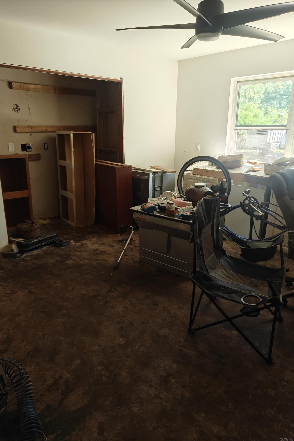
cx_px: 133
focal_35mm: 25
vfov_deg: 71.5
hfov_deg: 51.2
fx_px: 306
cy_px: 221
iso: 125
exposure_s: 1/60
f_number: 1.8
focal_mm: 5.59
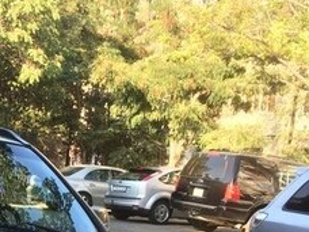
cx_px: -31
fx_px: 750
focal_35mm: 84
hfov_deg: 22.0
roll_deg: -4.2
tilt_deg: -10.2
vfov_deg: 16.6
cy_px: 302
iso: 32
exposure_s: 1/268
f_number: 2.2
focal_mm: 4.15
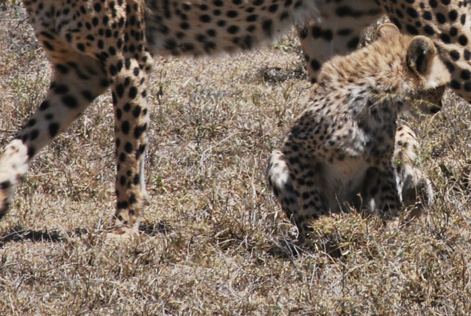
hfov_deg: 2.1
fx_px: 12644
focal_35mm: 965
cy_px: -21
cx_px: 431
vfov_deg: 1.4
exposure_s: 1/200
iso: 400
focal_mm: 220
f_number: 18
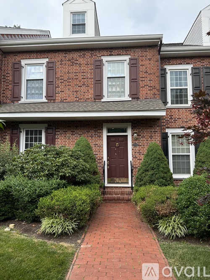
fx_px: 194
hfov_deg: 56.8
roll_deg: -0.9
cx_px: 105
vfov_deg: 71.6
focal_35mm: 24
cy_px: 140
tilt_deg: +5.4
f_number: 1.78
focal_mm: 6.86
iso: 80
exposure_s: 1/471
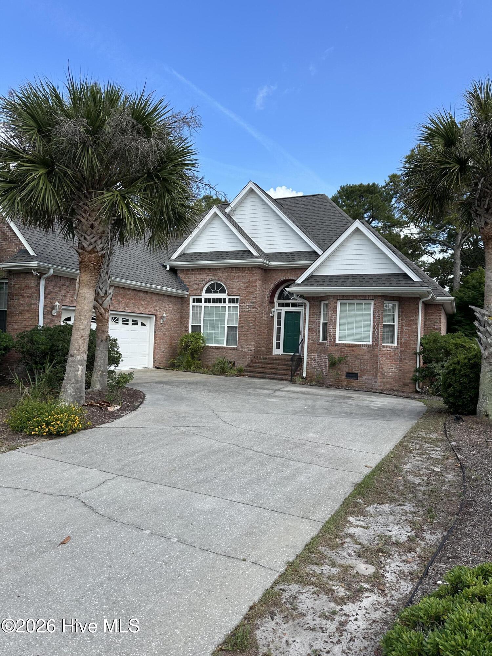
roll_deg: -4.1
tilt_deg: +1.0
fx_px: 455
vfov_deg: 71.6
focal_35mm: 24
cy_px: 328
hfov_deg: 56.8
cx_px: 246
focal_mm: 6.86
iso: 80
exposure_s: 1/2410
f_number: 1.78
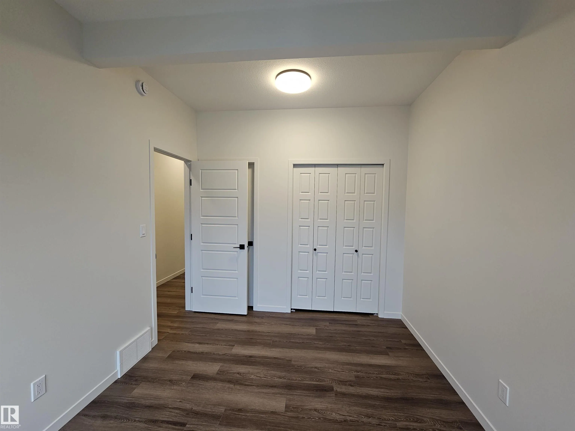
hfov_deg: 106.2
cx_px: 288
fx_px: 216
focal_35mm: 13
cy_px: 216
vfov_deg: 89.9
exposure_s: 1/60
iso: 125
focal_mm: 2.2
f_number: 2.2
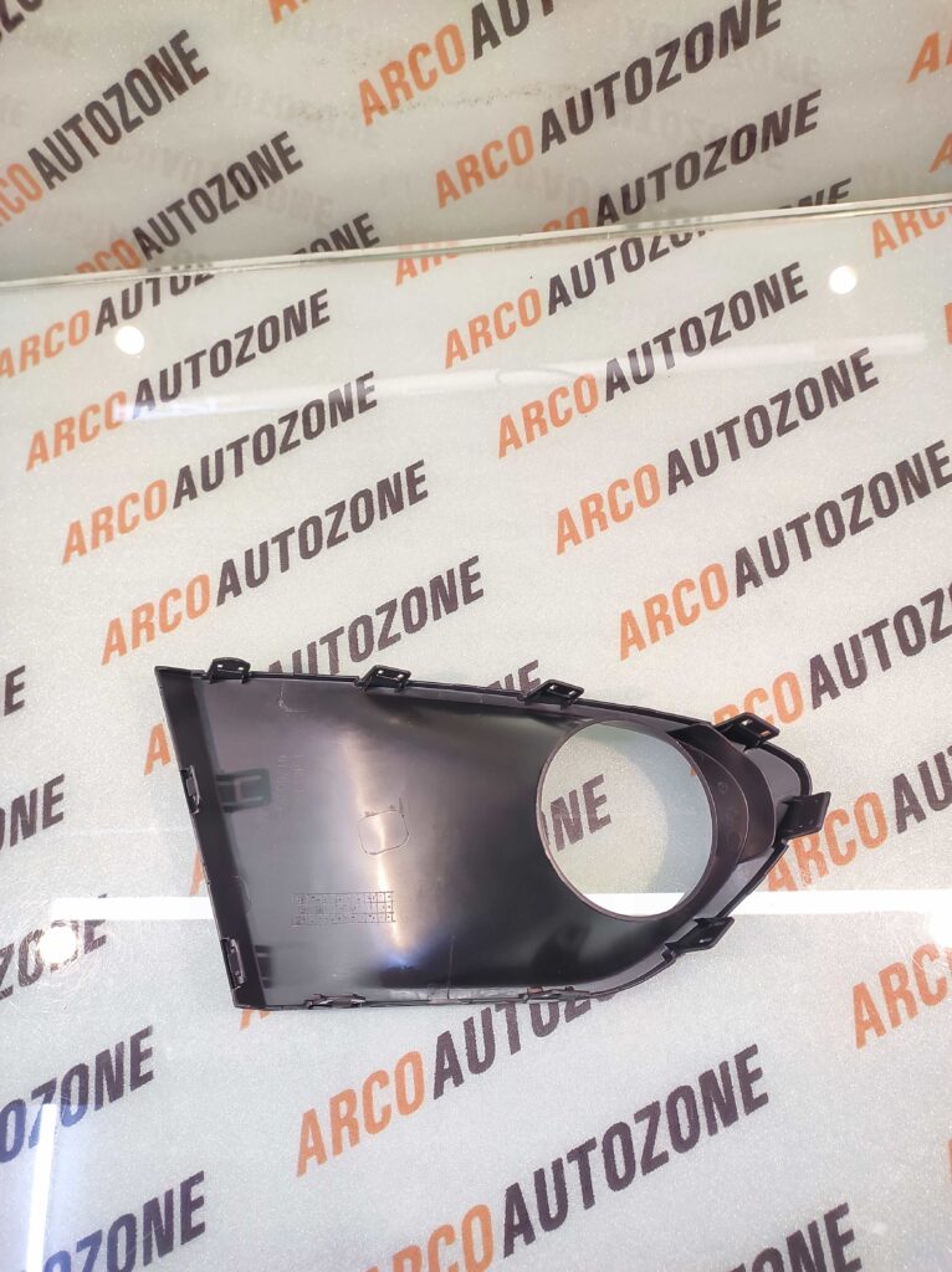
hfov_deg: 74.6
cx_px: 476
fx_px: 624
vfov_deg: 91.1
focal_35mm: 17
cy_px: 636
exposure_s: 1/33
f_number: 1.79
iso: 227
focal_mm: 4.74
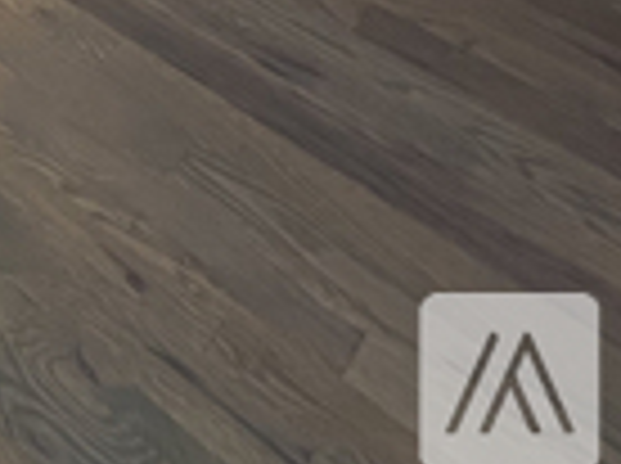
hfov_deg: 23.4
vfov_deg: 14.6
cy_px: -653
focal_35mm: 63
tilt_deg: -13.7
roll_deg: -0.8
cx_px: -353
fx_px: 1128
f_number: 1.8
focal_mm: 1.57
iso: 50
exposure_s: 1/120
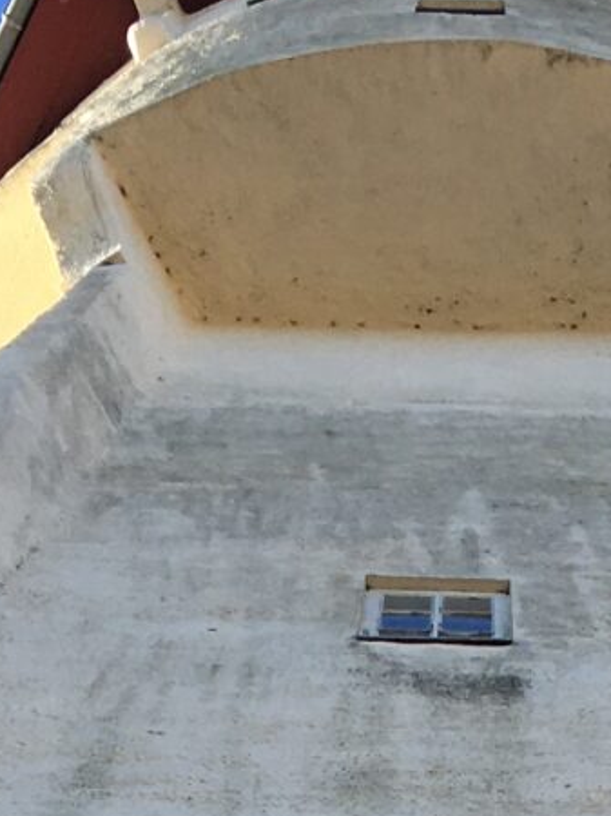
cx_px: 451
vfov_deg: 12.8
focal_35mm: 132
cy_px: 1714
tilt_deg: +58.6
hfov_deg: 11.2
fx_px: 3109
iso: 25
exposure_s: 1/523
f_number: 2.2
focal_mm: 4.15
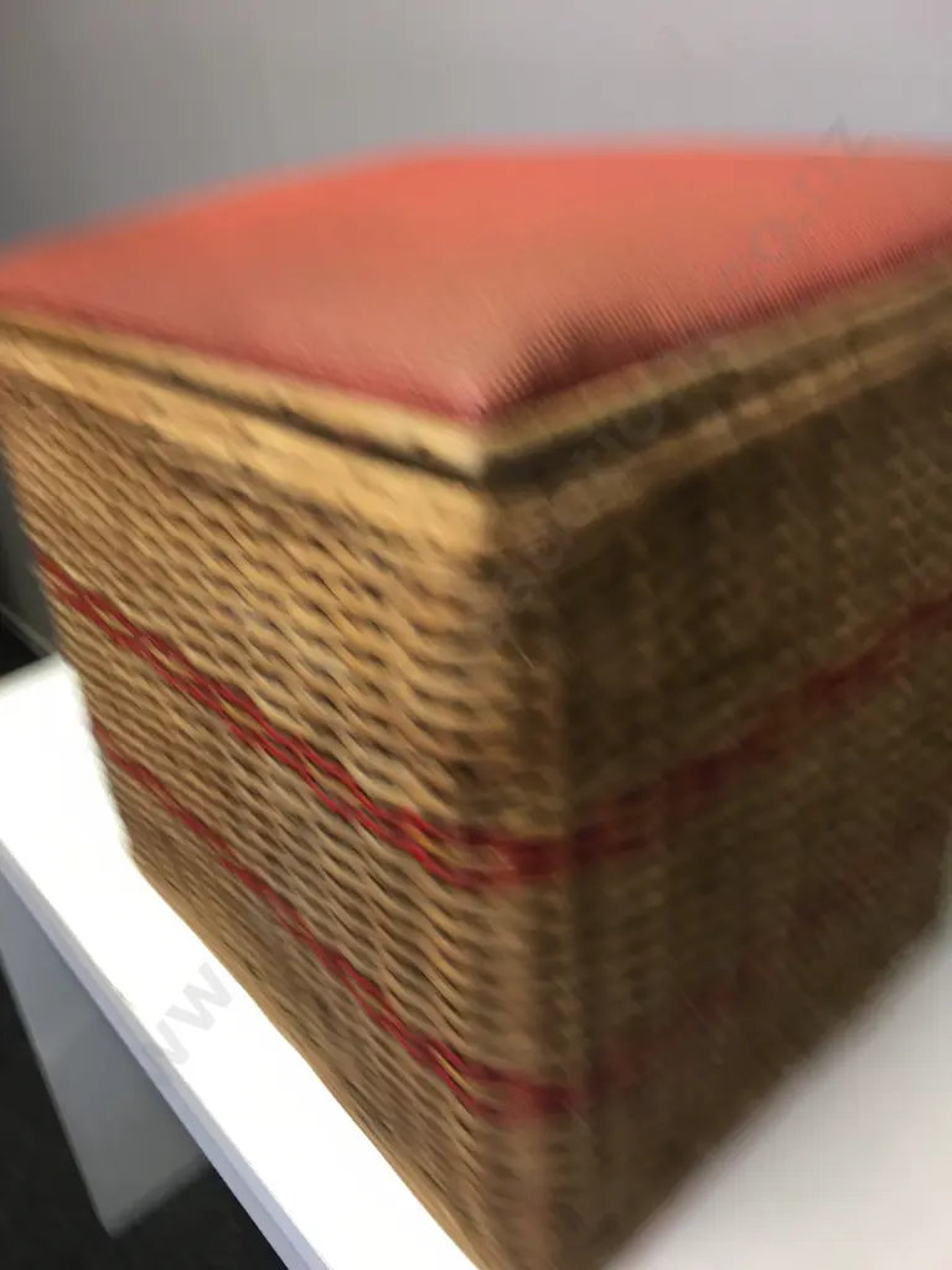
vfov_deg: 61.7
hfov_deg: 48.2
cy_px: 635
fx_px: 1063
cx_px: 476
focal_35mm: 29
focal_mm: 4.15
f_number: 2.2
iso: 40
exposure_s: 1/17
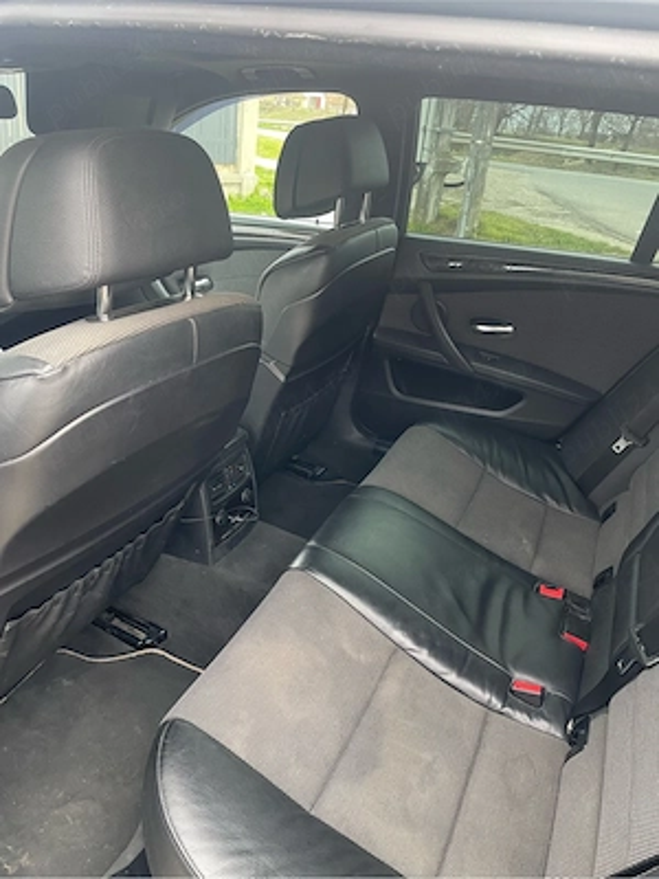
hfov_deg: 53.1
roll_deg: -7.1
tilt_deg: -24.9
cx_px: 330
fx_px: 660
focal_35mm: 26
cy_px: 440
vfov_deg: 67.3
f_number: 1.6
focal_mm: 4.2
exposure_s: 1/73
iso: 125
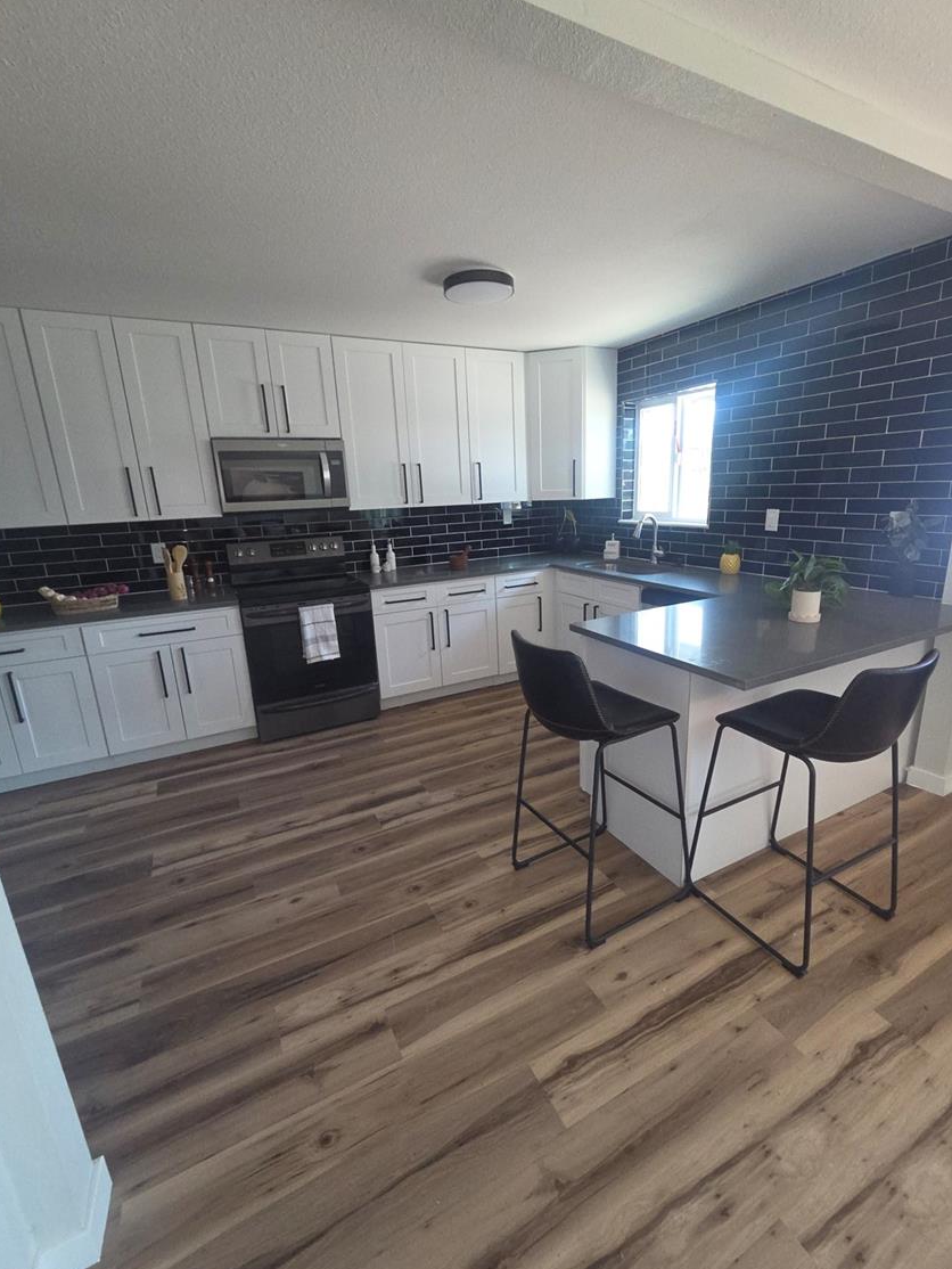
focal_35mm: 14
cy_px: 639
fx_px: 513
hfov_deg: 85.6
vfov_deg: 102.0
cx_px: 500
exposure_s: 1/60
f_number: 2.2
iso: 200
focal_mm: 2.2
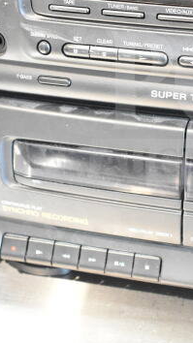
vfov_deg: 28.7
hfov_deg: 16.2
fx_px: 664
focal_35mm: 73
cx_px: 198
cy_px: 108
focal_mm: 18
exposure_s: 1/30
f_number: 3.5
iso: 2500
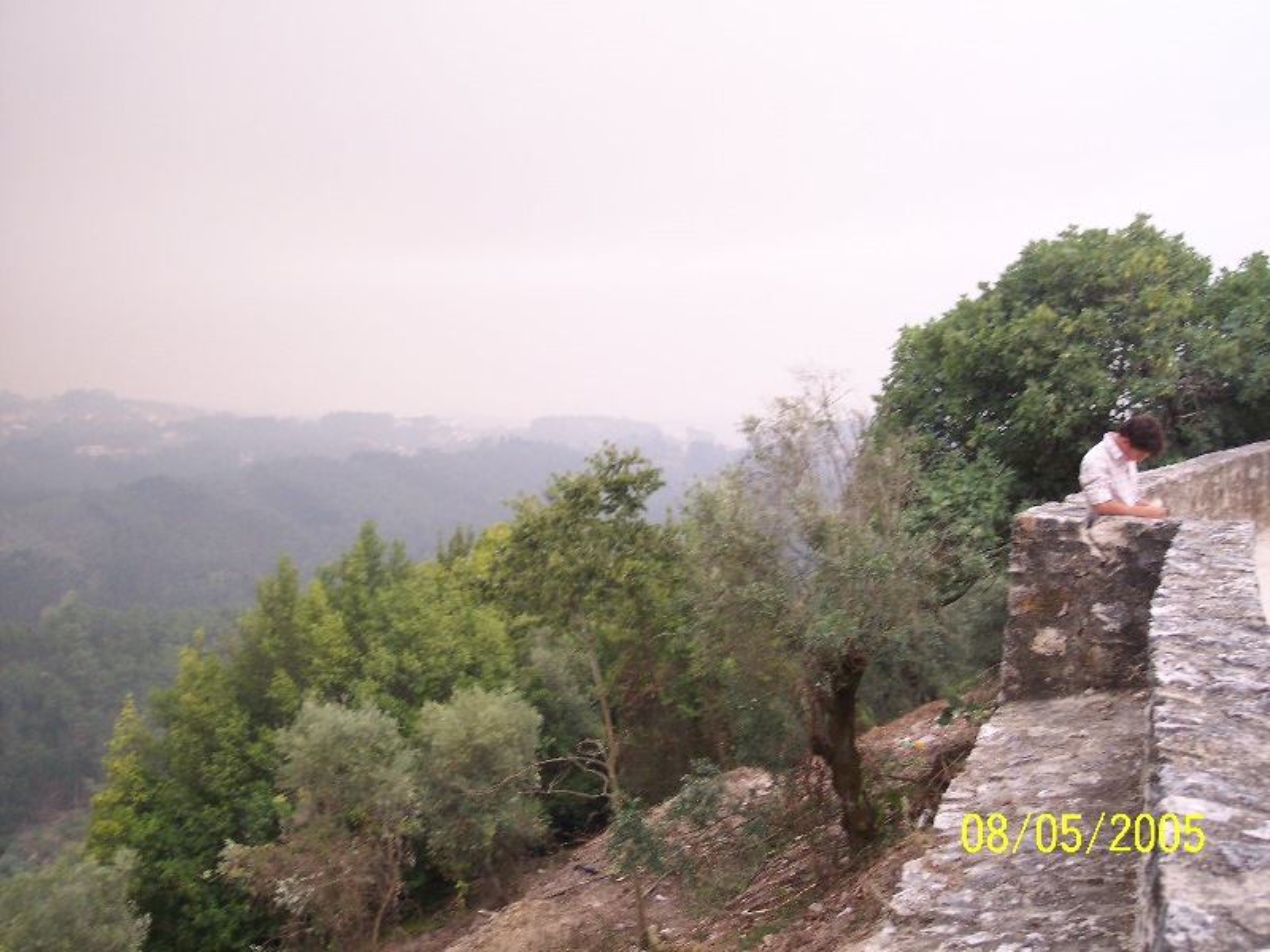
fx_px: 1394
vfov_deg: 37.7
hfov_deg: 49.0
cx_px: 635
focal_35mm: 38
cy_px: 476
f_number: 2.8
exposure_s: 1/30
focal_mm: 8
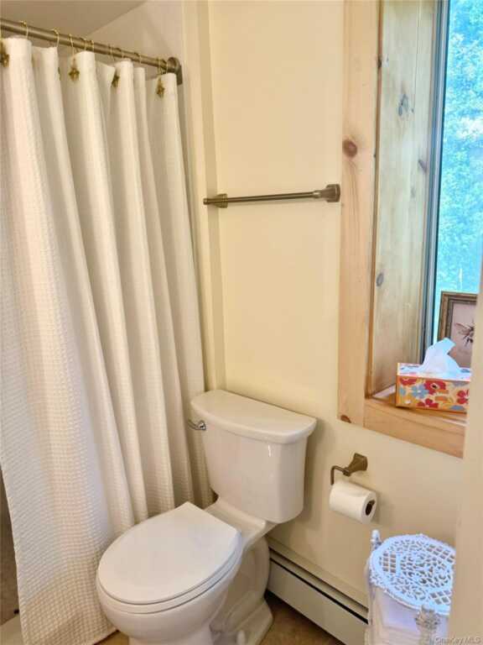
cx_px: 242
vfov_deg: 71.6
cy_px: 322
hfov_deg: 56.8
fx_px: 446
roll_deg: +2.1
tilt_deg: -12.6
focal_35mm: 24
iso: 160
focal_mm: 6.76
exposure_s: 1/120
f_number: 1.78
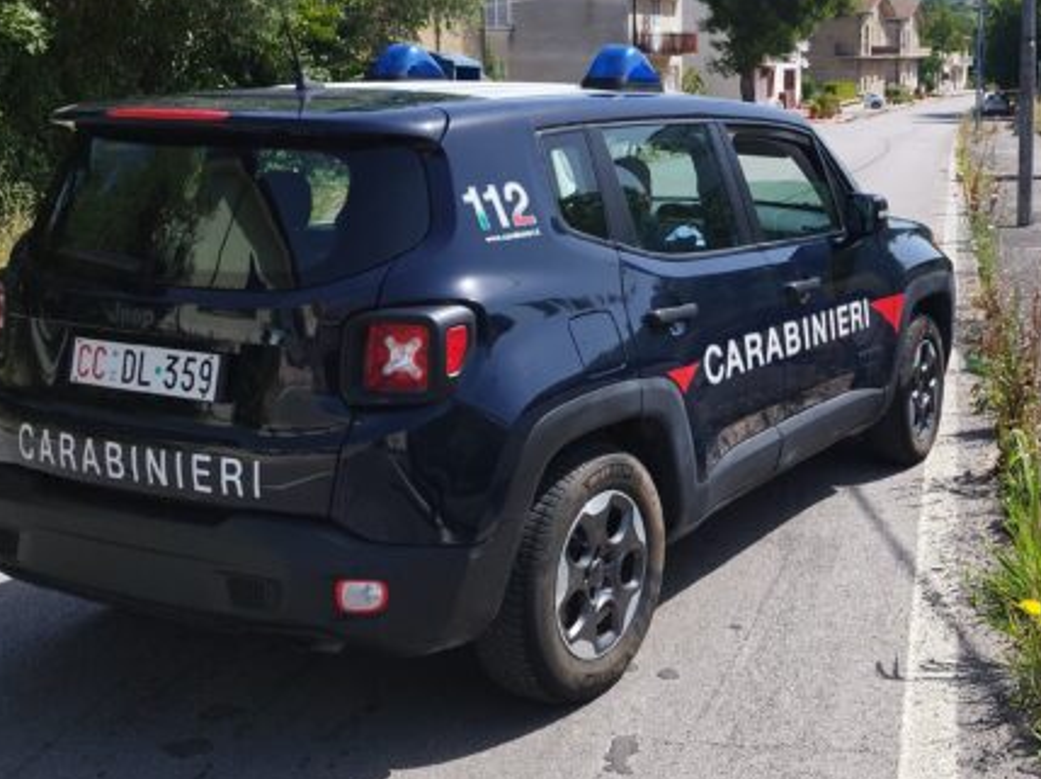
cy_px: 211
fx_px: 1292
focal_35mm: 43
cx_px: 854
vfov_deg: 33.0
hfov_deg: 41.7
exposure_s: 1/787
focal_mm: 5.89
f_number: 1.89
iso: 50
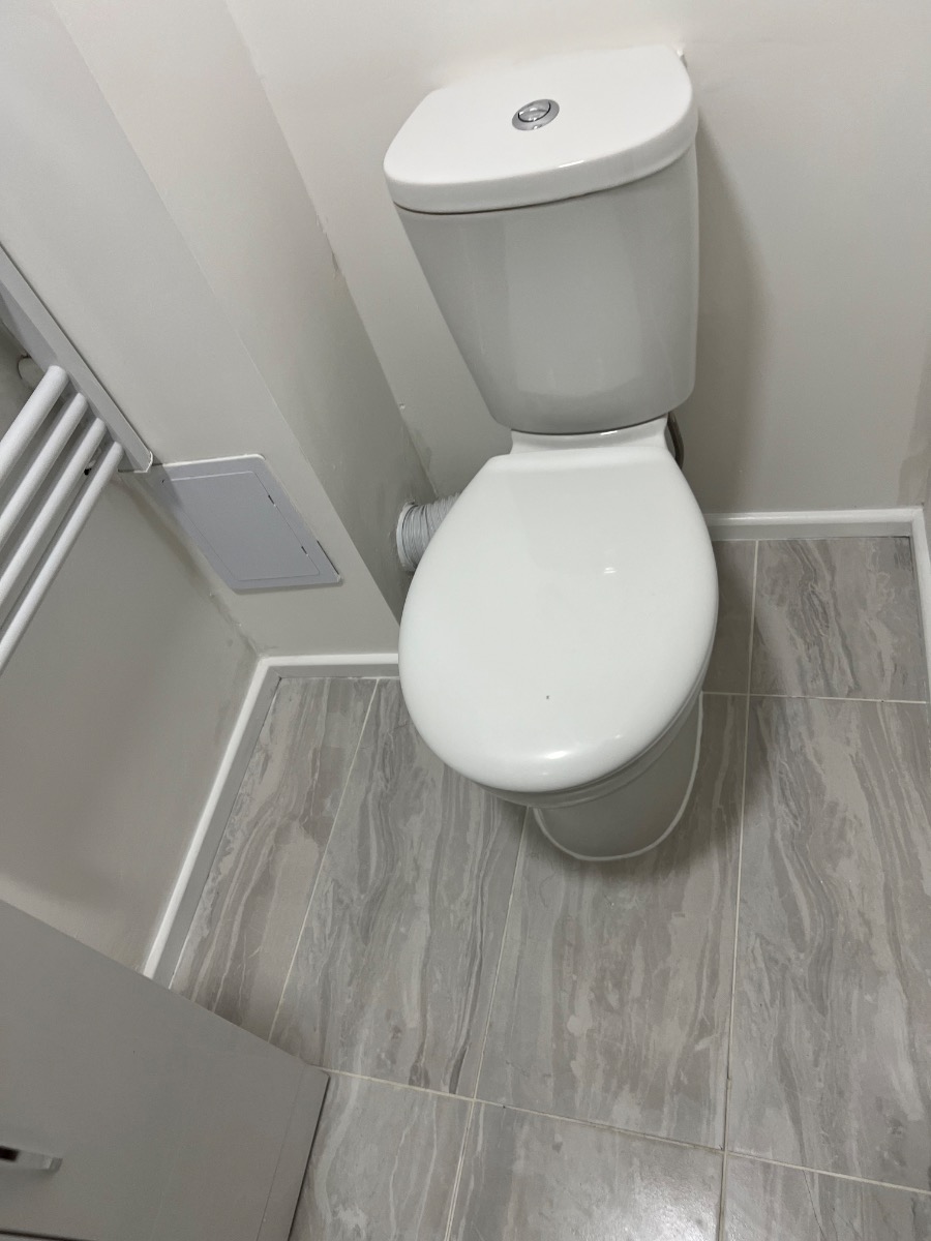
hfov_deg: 53.1
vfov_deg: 67.3
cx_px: 466
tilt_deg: -49.6
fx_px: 932
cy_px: 620
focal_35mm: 26
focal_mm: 5.7
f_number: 1.5
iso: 125
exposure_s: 1/121
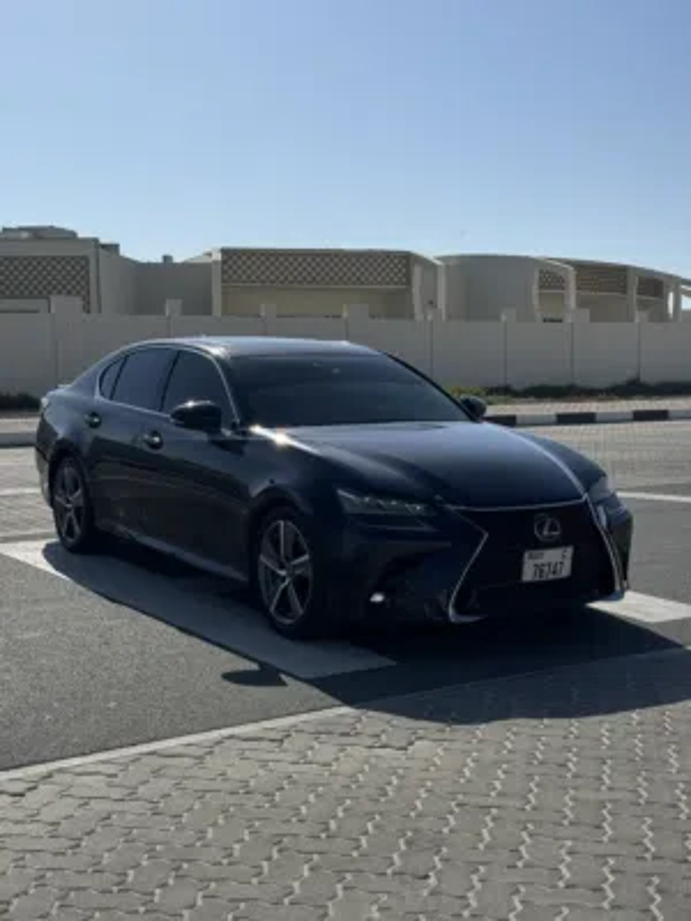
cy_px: 460
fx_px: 1278
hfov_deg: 30.3
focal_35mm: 48
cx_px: 346
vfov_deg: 39.7
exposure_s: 1/5848
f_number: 1.78
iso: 64
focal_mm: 6.76
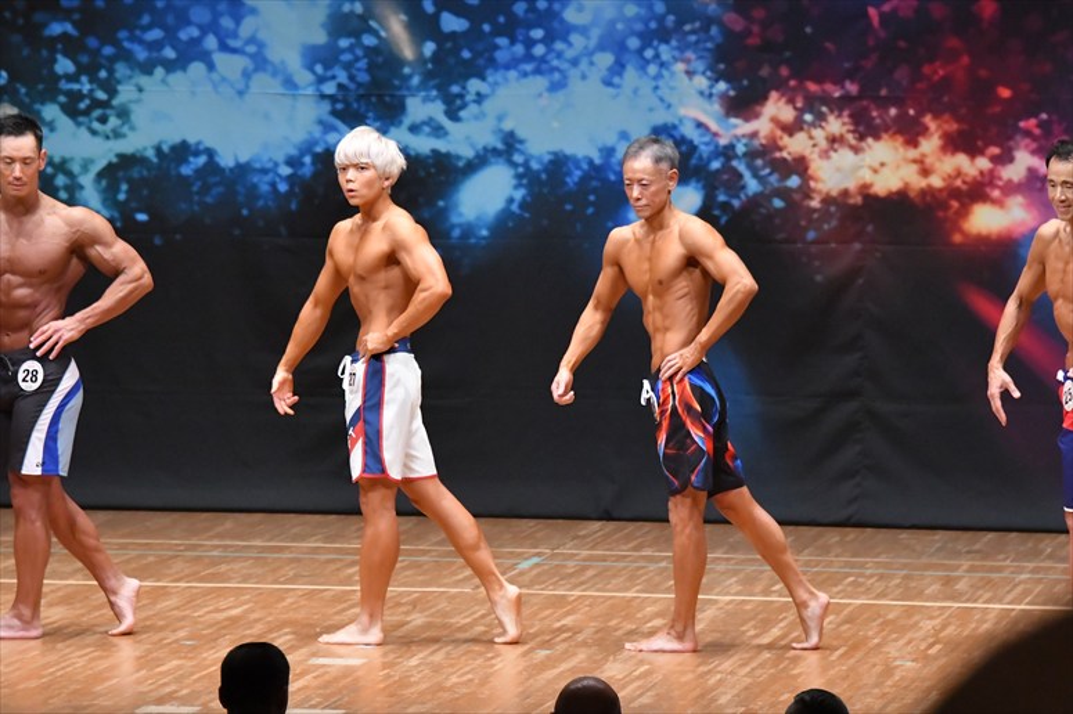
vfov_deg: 6.1
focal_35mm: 225
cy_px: 357
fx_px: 6703
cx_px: 536
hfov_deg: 9.2
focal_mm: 150
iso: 8000
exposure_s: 1/400
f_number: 5.6
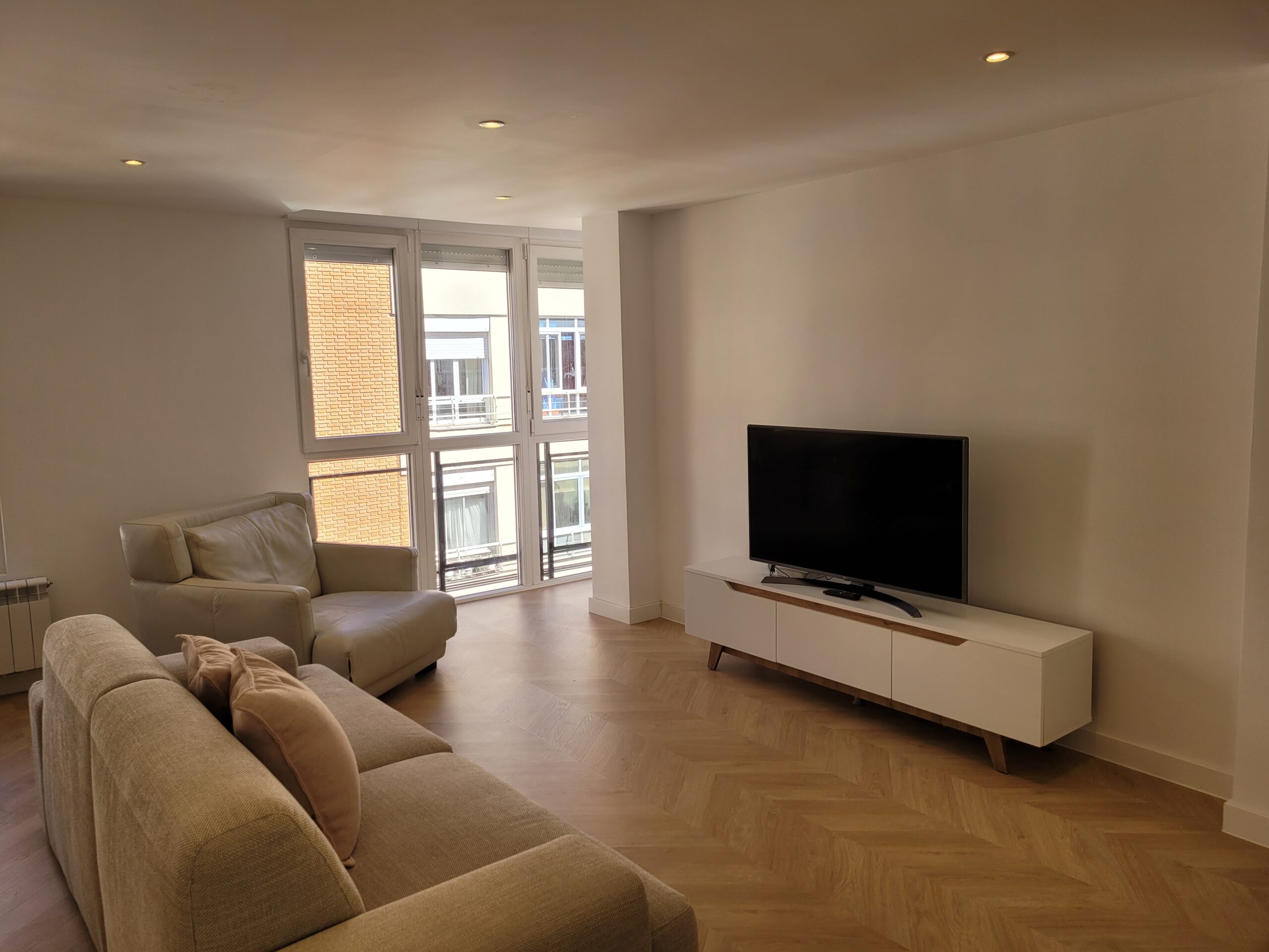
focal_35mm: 26
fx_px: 953
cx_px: 634
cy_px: 476
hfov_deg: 67.3
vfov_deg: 53.1
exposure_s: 1/367
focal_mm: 5.4
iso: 40
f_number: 1.8
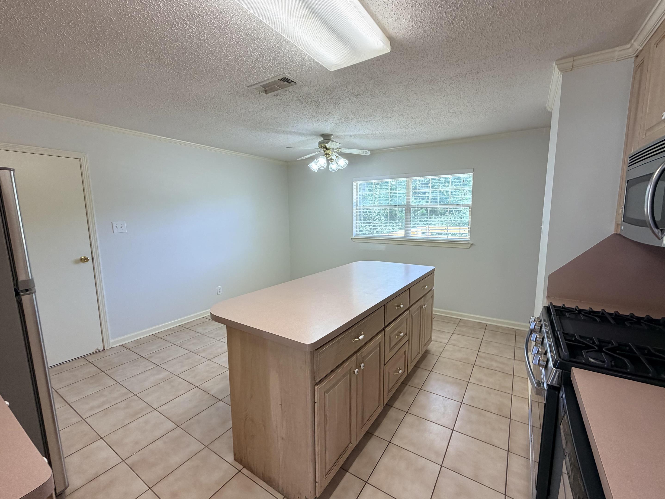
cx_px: 344
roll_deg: +0.0
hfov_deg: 98.1
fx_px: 288
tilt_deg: -8.4
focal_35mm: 15
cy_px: 251
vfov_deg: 81.7
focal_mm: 2.22
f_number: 2.2
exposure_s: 1/120
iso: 160
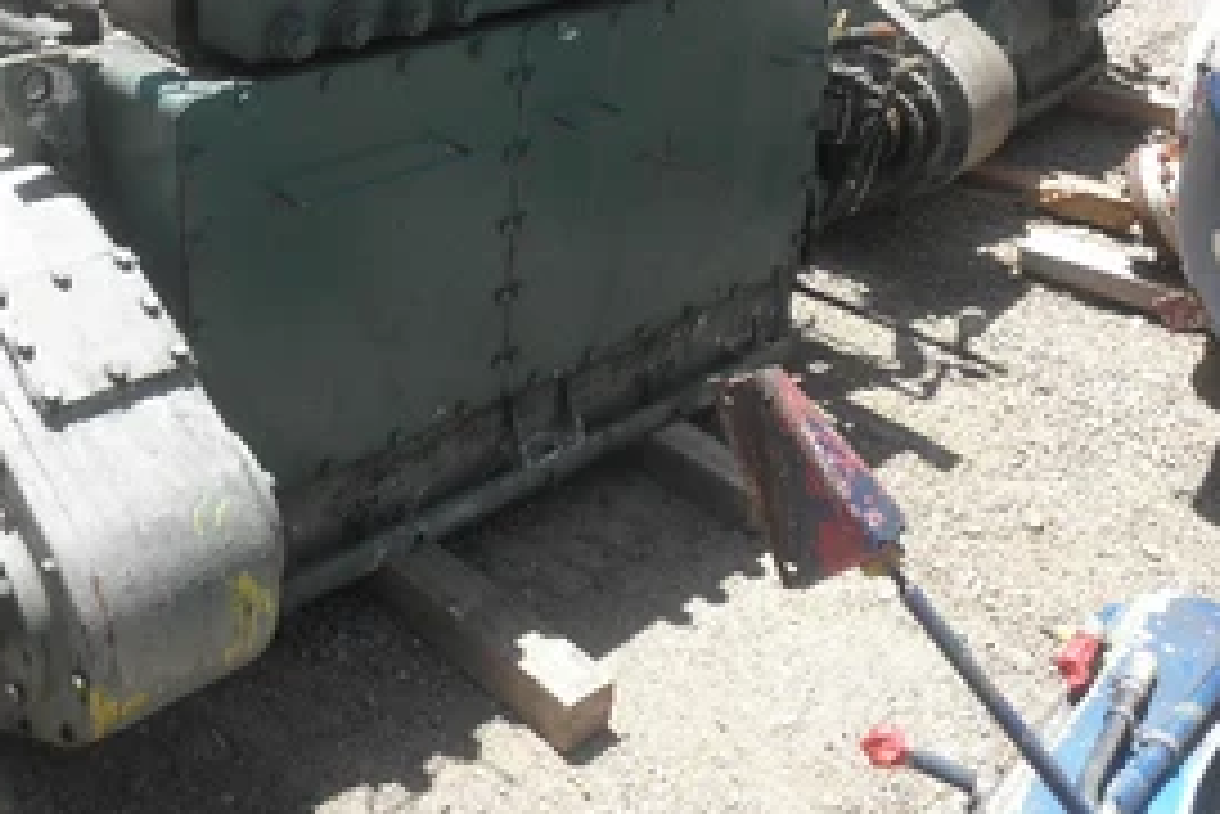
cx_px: 482
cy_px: 171
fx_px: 1458
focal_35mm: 43
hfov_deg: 45.1
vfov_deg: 30.5
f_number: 8.5
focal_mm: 5
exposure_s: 1/60
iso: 64
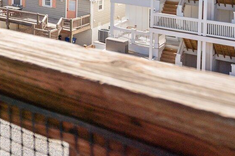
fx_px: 385
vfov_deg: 20.5
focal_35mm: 59
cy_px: -61
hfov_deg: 25.4
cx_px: -119
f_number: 4
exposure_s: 1/2500
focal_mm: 16
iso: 200
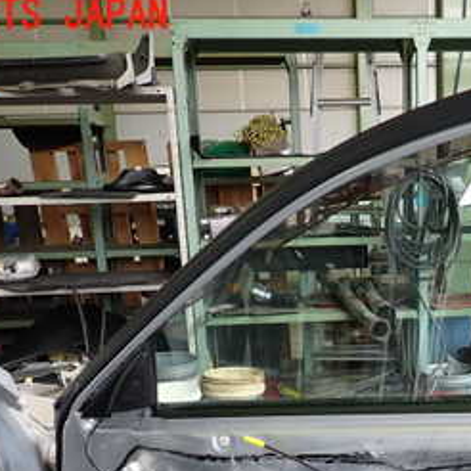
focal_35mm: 54
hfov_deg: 30.6
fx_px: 831
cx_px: 394
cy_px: 423
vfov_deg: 30.3
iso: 200
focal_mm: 4.5
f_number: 2
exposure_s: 1/60
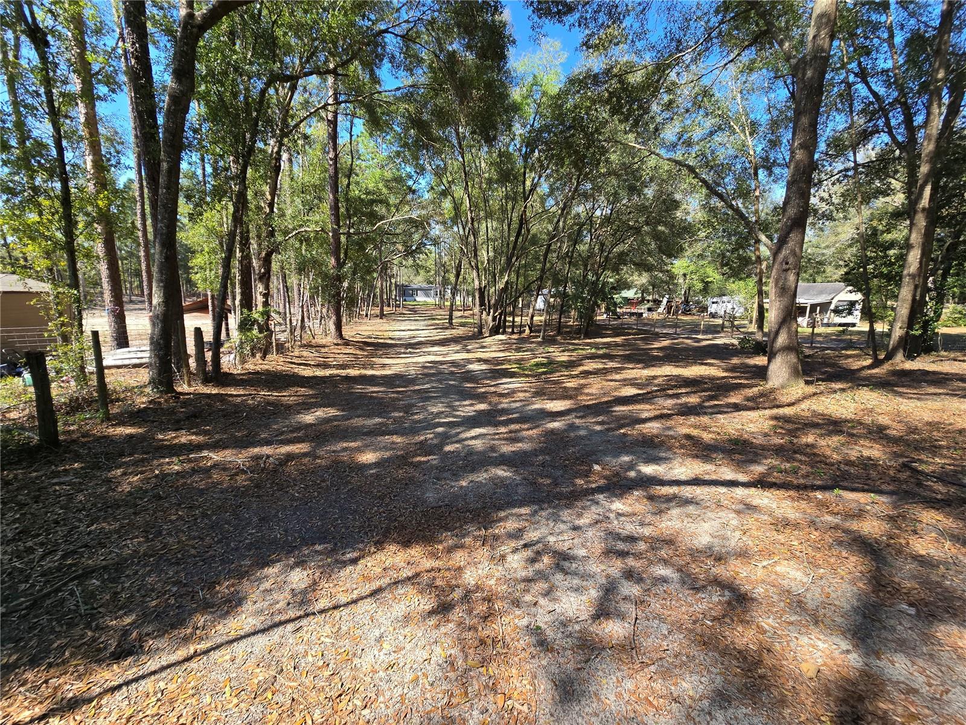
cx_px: 483
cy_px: 362
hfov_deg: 106.2
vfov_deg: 89.9
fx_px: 363
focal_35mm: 13
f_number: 2.2
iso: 50
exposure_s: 1/539
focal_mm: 2.2
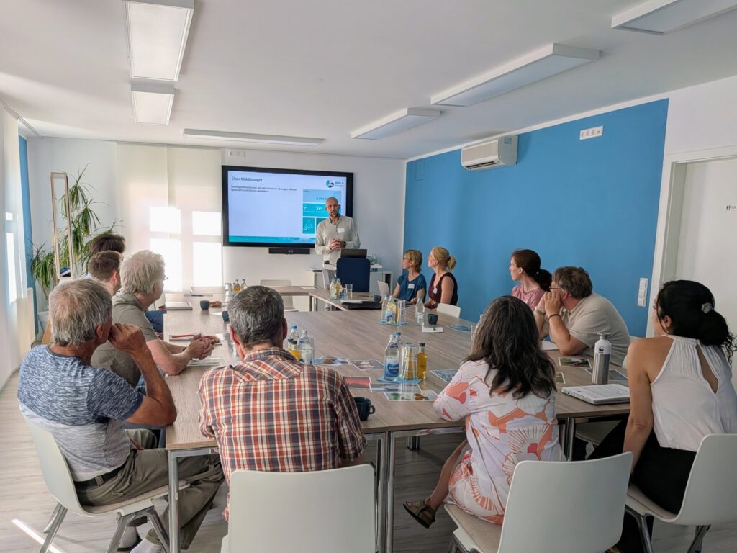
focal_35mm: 24
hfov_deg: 71.6
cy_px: 276
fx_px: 511
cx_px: 368
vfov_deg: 56.8
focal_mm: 4.53
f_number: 1.7
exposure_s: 1/175
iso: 25
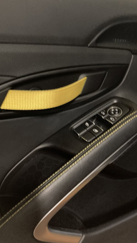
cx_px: 57
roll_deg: +8.1
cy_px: 120
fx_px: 200
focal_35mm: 31
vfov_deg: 62.6
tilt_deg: -11.3
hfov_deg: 37.7
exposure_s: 1/17
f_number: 1.8
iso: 800
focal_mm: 3.99
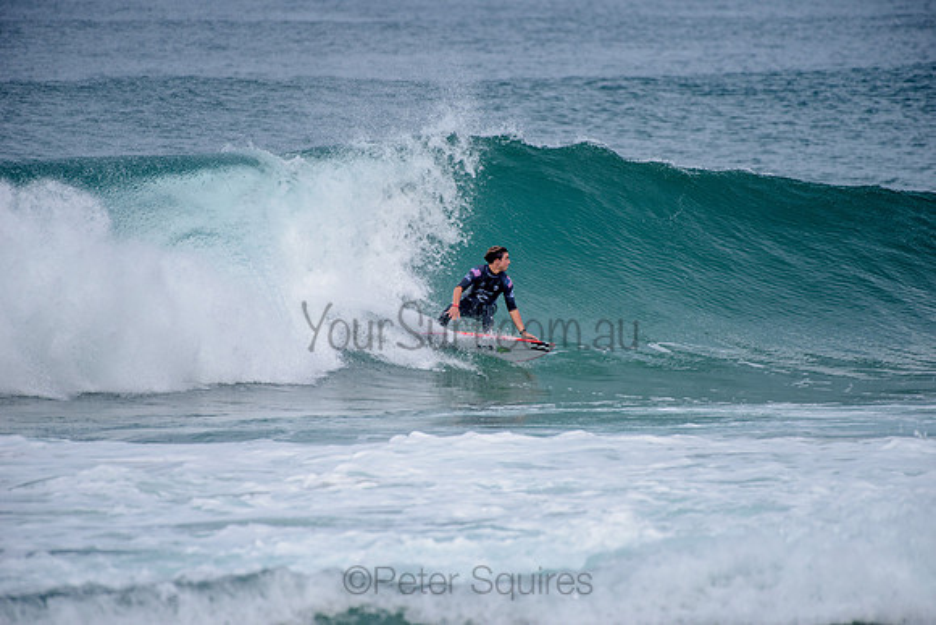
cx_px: 468
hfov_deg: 4.1
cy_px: 312
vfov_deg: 2.8
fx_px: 13002
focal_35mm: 500
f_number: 5.6
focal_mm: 500
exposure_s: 1/2000
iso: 160
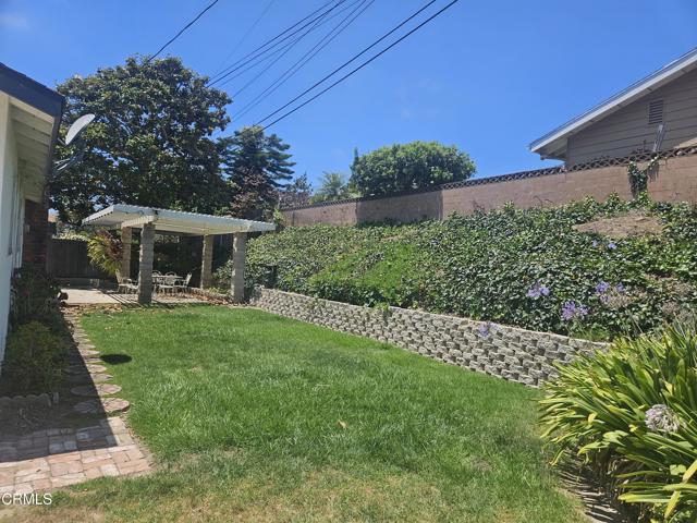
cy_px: 262
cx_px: 348
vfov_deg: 58.9
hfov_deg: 73.9
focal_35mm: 23
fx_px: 463
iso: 25
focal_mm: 5.4
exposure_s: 1/2000
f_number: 1.8
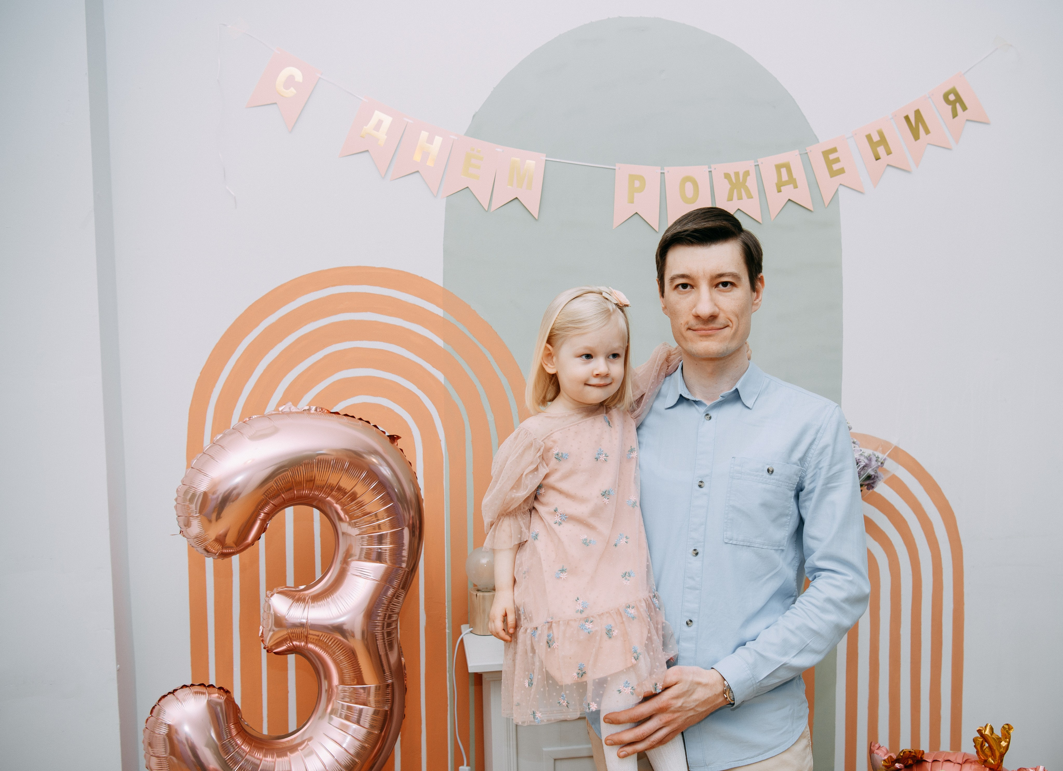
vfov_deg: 37.1
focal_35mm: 38
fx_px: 1146
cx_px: 618
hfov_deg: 49.5
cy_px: 417
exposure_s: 1/200
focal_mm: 32
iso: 160
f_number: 3.5
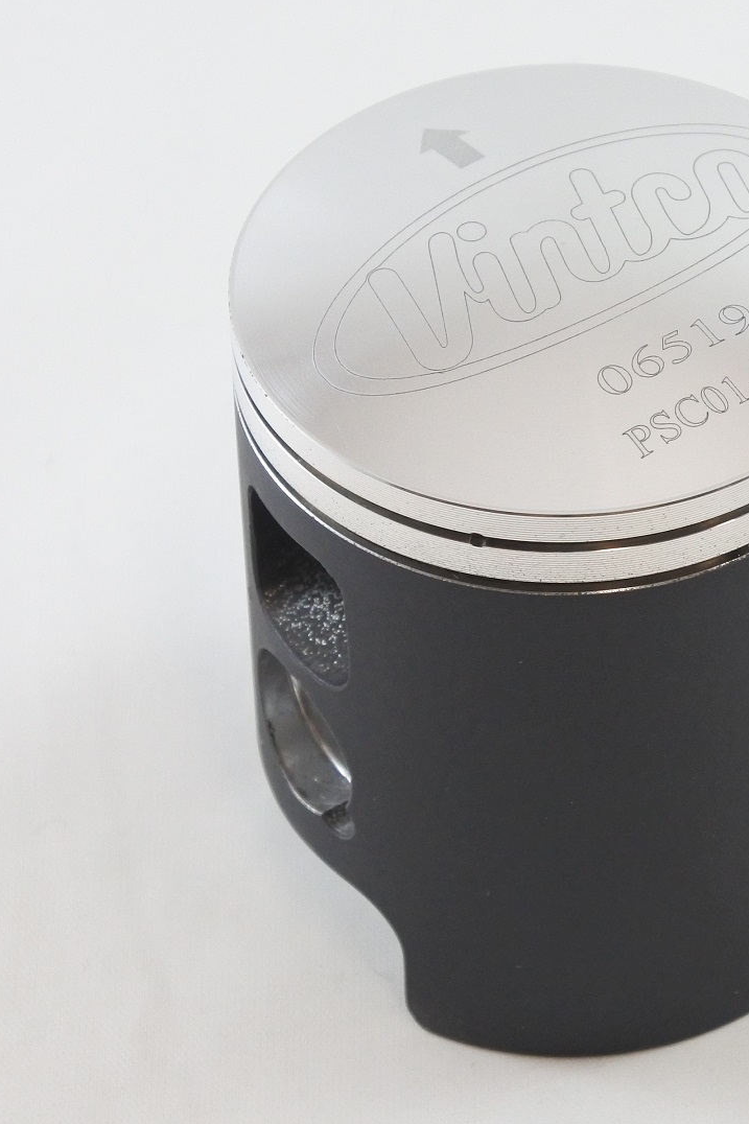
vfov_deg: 19.6
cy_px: 561
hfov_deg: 13.1
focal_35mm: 104
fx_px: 3246
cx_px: 567
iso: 720
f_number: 5.3
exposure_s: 1/125
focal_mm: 25.6
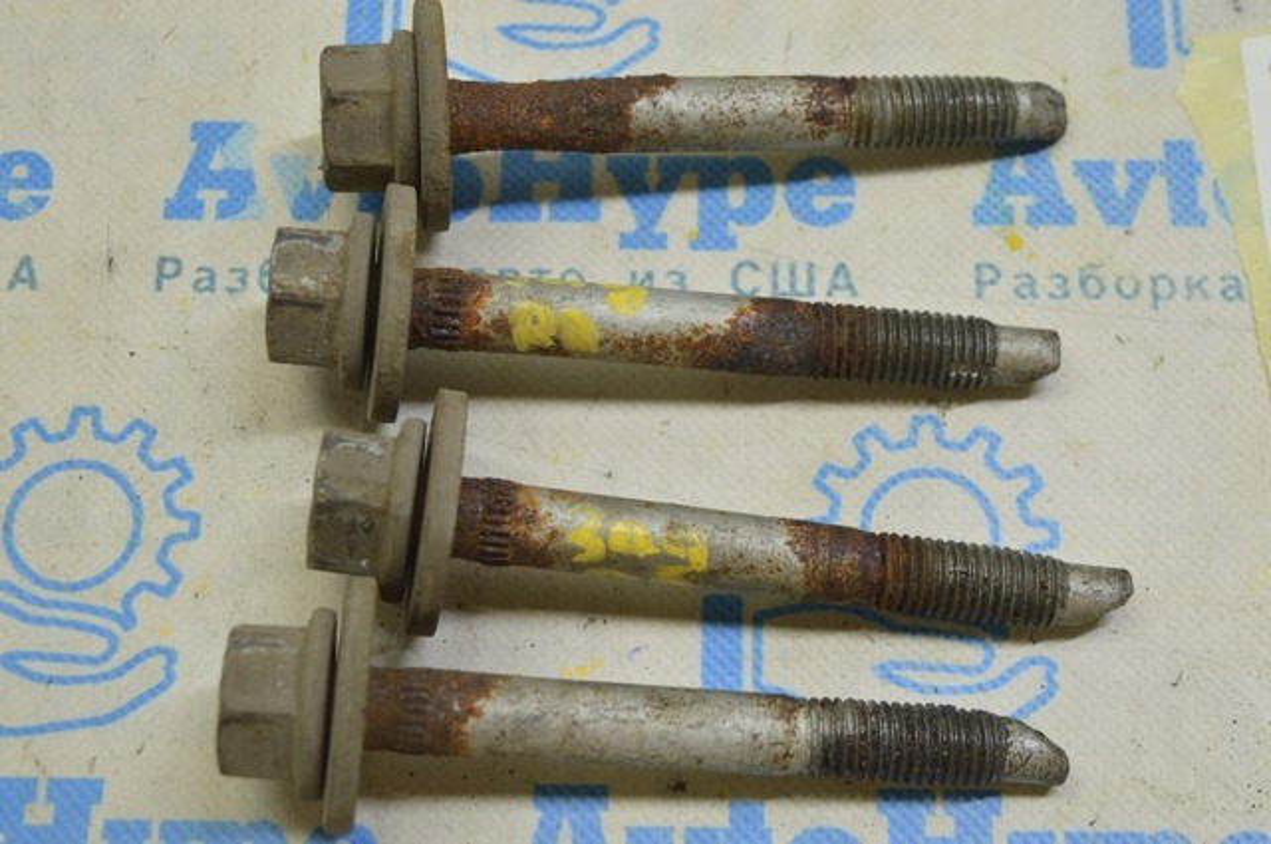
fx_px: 2116
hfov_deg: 33.4
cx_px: 636
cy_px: 422
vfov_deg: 22.6
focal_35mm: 60
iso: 400
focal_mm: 40
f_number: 5.6
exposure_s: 1/25
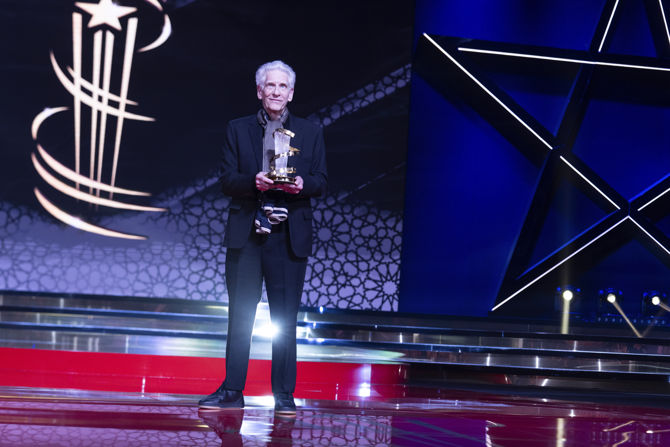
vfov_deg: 15.5
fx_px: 1638
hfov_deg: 23.1
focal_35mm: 88
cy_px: 224
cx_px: 335
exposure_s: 1/320
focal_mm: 88
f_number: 4
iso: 2000
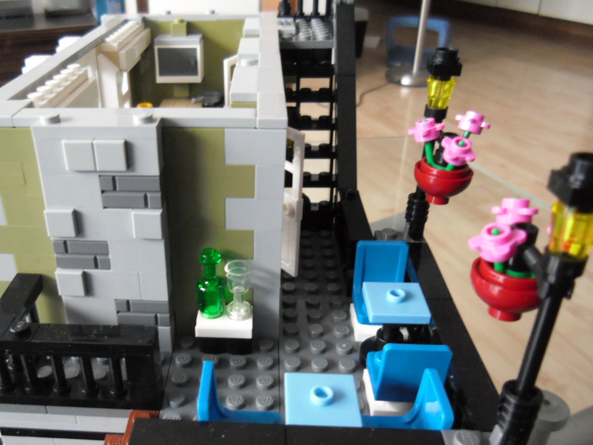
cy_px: 254
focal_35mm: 35
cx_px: 220
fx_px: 600
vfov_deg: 40.6
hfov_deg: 52.0
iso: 400
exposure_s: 1/15
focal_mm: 4.9
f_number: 3.2
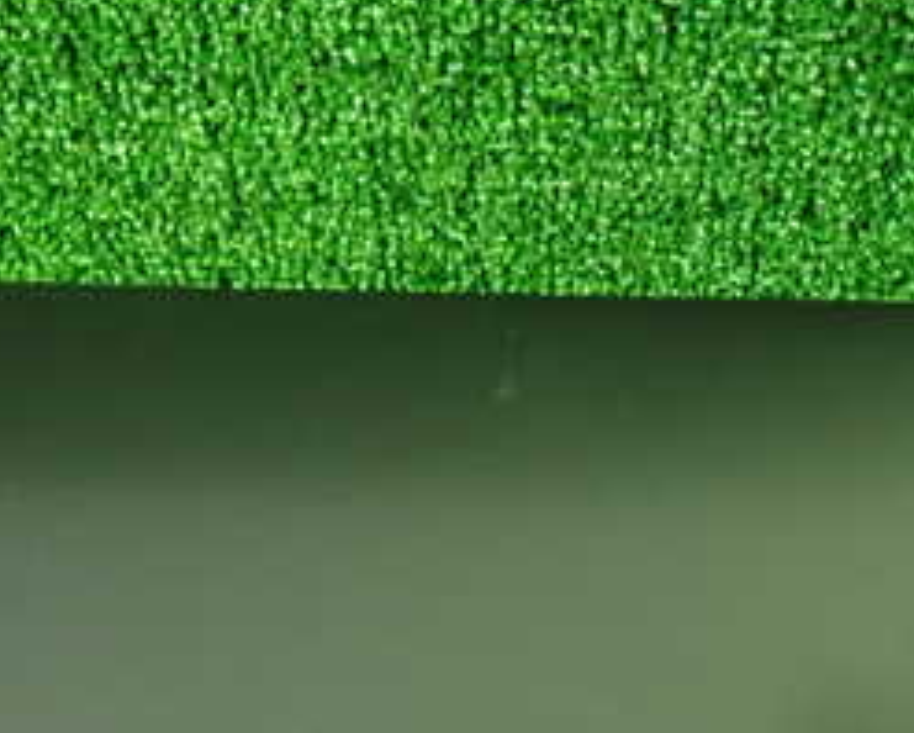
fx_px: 1922
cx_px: 514
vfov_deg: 21.0
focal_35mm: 71
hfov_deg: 26.7
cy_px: 689
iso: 800
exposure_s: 1/25
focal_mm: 5.4
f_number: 2.3
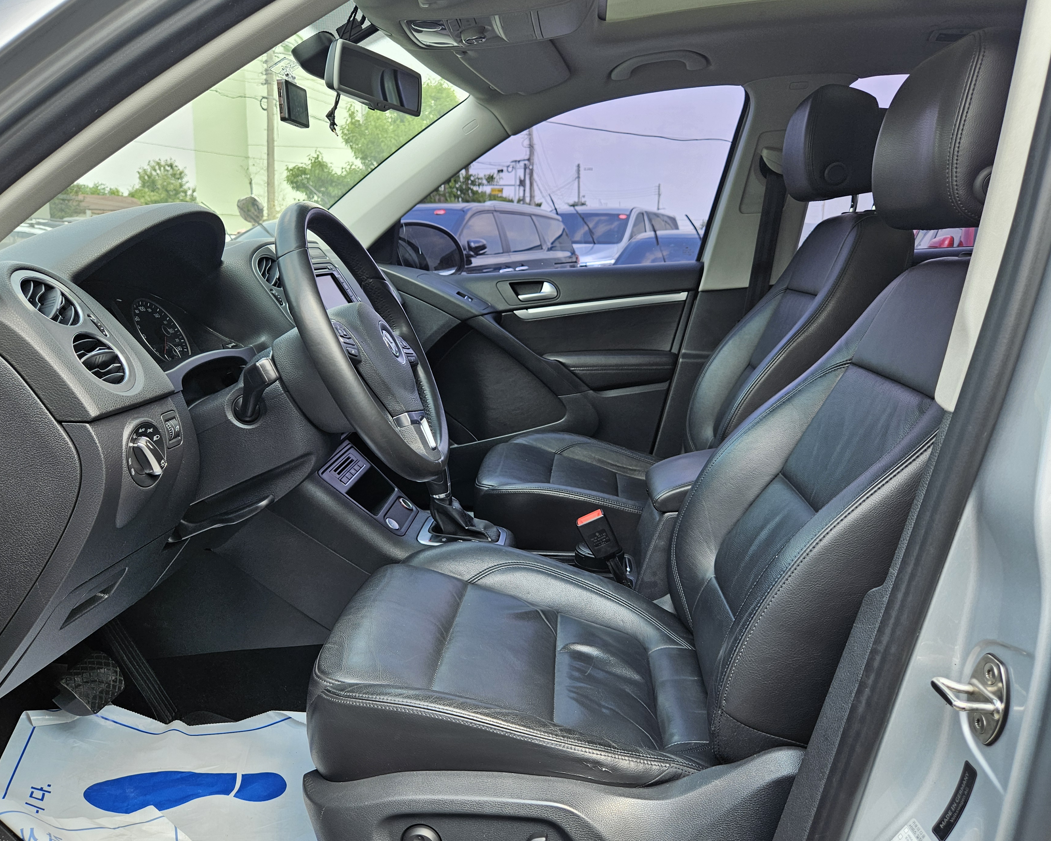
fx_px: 809
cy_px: 435
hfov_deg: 66.0
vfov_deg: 54.9
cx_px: 508
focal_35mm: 26
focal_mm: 5.4
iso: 40
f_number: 1.8
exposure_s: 1/240
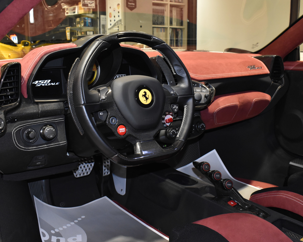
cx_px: 152
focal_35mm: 38
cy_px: 120
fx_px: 341
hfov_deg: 47.9
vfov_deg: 39.1
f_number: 8
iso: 2200
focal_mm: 22
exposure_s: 1/60
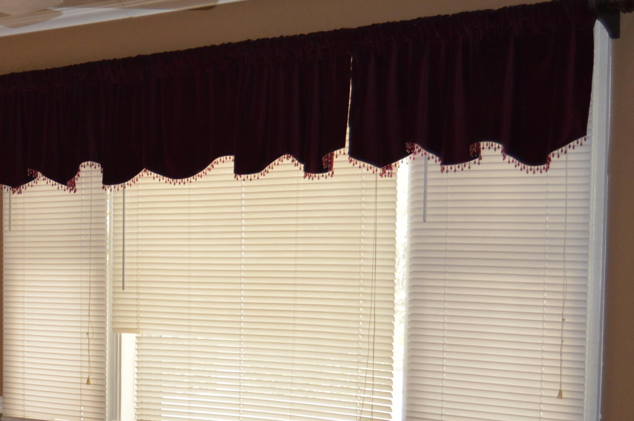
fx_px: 1442
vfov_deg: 16.4
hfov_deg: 23.7
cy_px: 385
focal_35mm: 82
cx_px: -3
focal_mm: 24
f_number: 4
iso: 400
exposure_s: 1/60
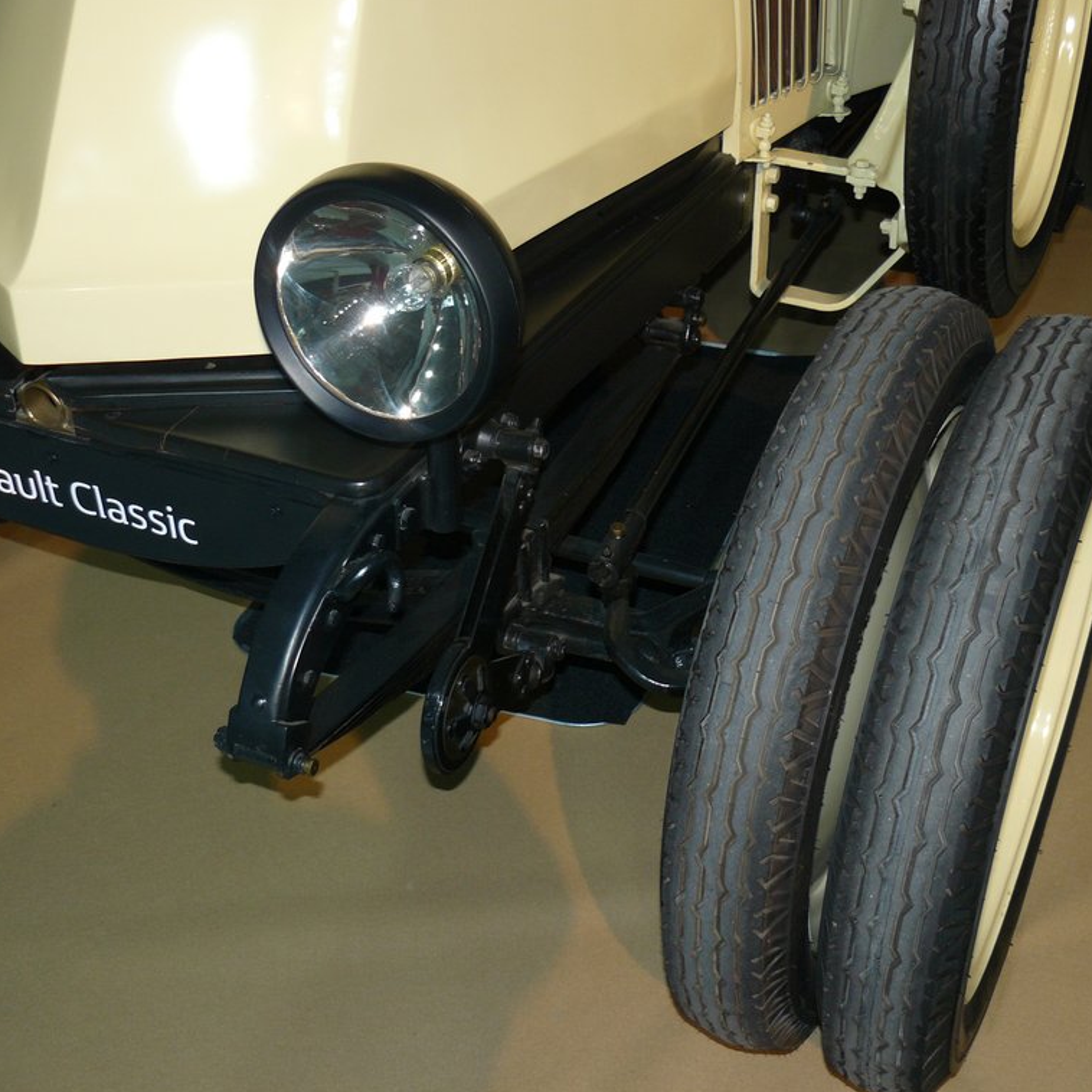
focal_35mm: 43
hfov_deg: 39.0
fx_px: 1535
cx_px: 661
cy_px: 543
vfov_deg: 39.2
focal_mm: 6
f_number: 2.8
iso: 100
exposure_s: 1/40
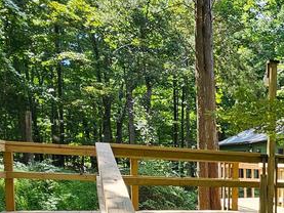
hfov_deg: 33.5
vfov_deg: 27.7
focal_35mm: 48
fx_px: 394
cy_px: 235
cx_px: 326
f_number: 2.2
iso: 50
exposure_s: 1/387
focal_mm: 2.2
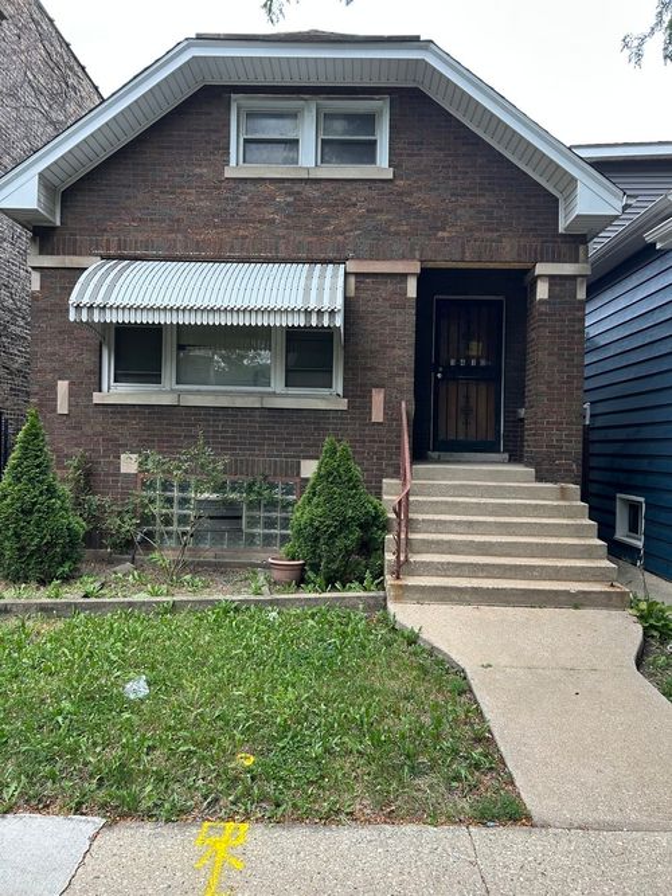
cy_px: 448
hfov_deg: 53.0
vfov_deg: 67.3
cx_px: 336
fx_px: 673
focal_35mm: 26
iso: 50
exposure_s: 1/460
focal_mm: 5.7
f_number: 1.5
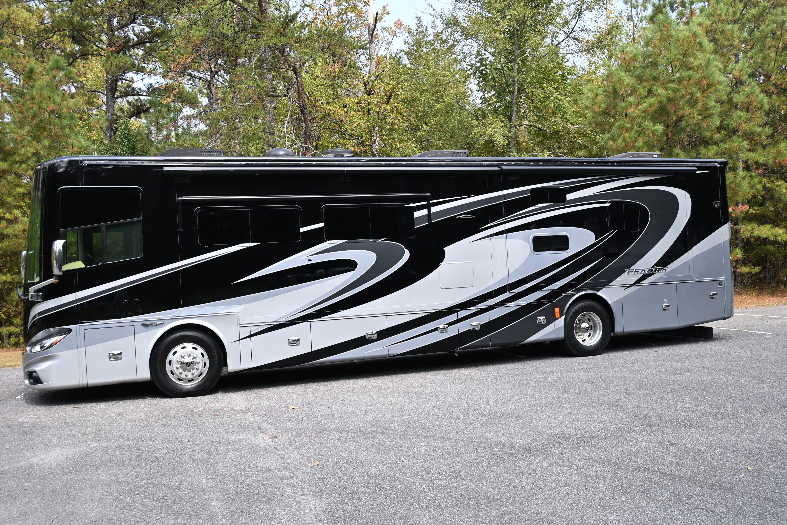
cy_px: 262
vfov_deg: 40.0
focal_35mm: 33
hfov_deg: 57.2
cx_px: 394
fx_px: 721
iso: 200
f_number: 5.6
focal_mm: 22
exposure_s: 1/250
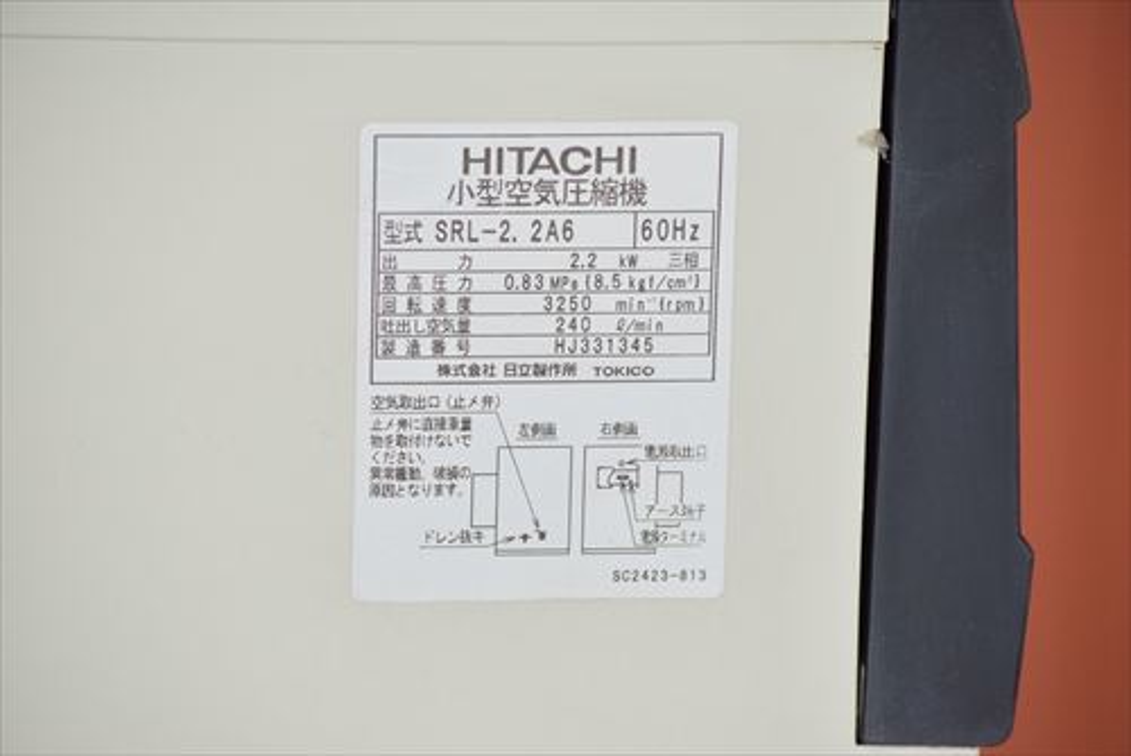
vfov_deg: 5.4
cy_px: 378
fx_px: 8016
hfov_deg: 8.1
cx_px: 566
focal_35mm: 255
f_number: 6.3
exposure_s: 1/1000
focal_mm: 170
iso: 1250
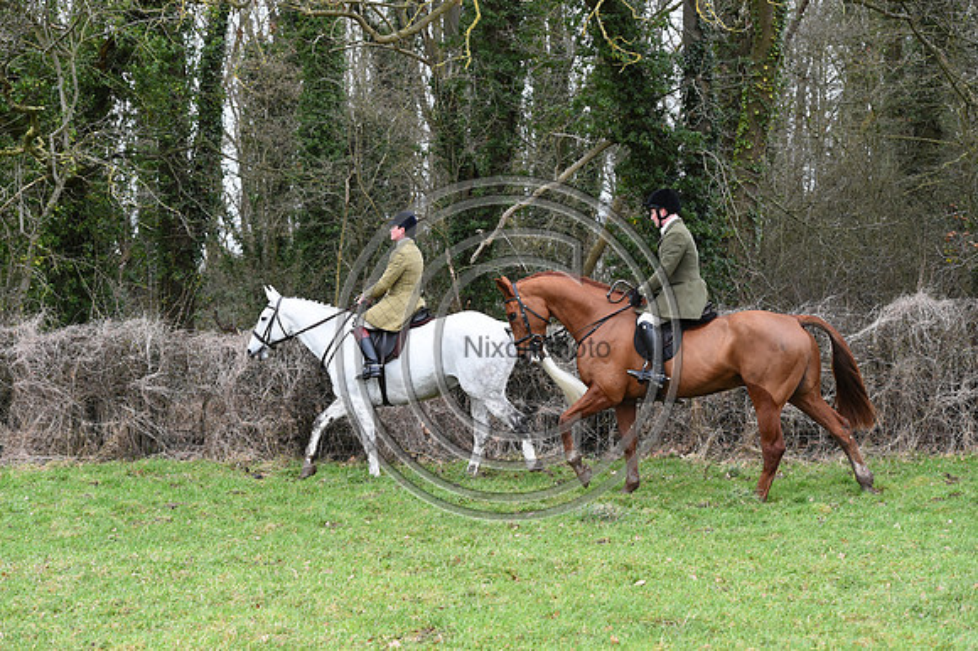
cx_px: 489
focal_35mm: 70
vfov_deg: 19.4
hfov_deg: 28.9
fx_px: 1901
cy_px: 326
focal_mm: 70
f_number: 5.6
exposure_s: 1/1250
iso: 4000
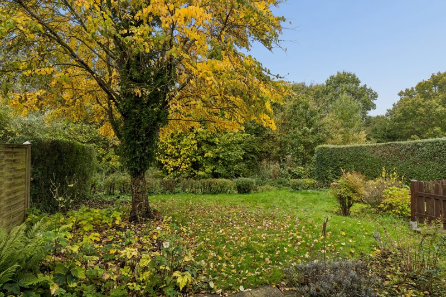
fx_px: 288
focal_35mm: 23
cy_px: 148
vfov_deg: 54.6
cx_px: 223
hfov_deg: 75.5
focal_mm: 15.5
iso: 250
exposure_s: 1/250
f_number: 8
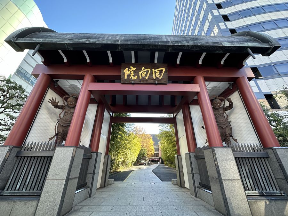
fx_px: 116
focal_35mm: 14
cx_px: 144
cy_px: 108
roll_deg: -0.9
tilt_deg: +25.1
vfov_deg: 85.7
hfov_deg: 102.1
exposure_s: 1/99
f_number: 2.2
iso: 40
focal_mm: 2.22
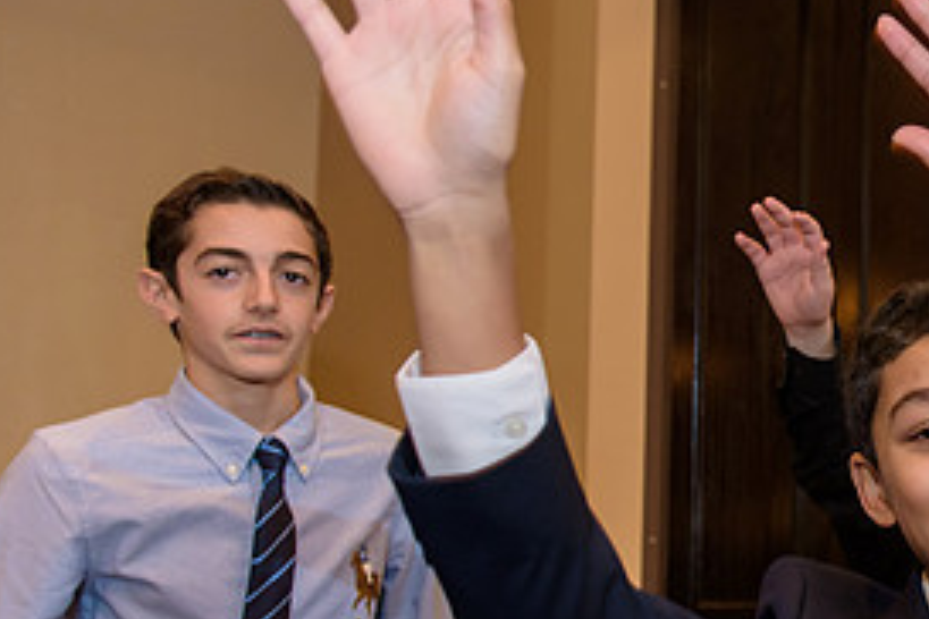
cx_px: 939
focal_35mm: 51
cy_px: 474
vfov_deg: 26.1
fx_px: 1316
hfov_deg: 35.1
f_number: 3.2
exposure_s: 1/125
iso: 1600
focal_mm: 24
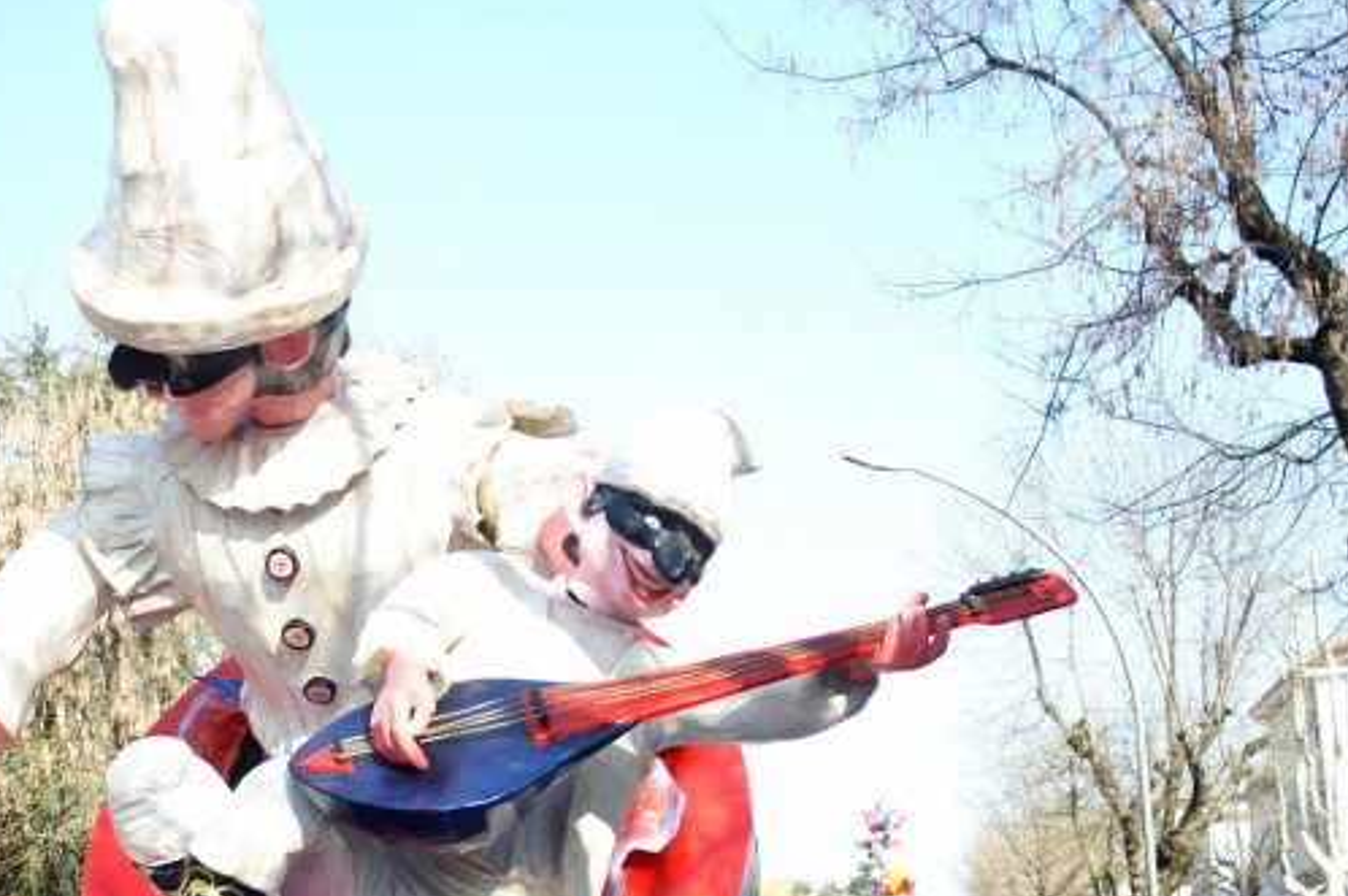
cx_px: 525
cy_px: 520
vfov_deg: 25.0
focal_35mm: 54
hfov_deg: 36.7
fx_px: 2020
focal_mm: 28
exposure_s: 1/500
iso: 200
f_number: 4.5
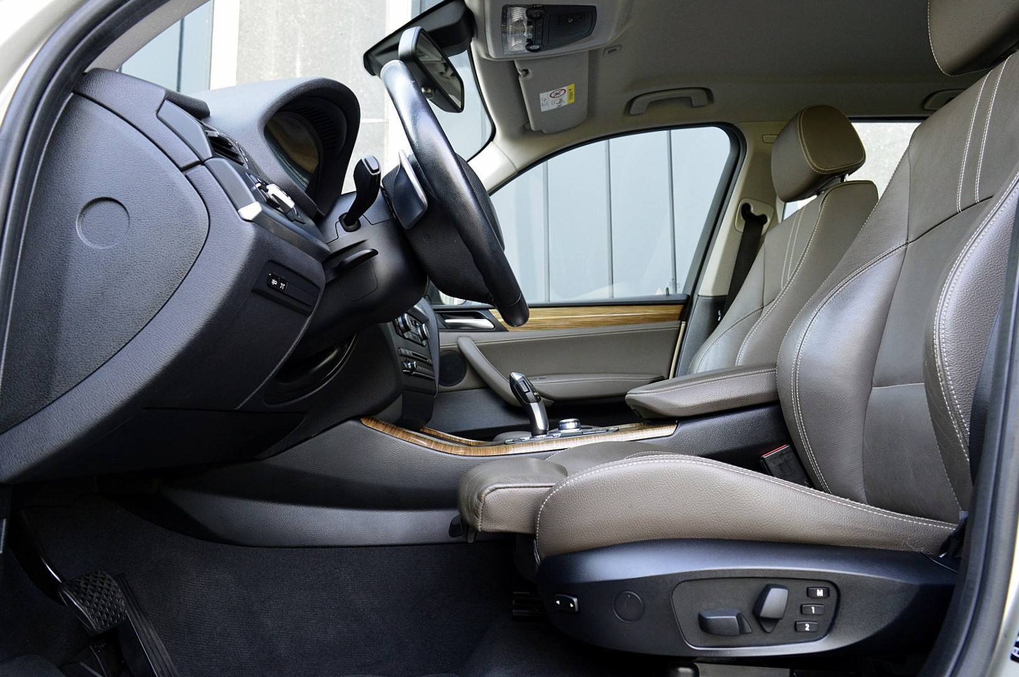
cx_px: 510
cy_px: 338
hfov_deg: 67.4
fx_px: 764
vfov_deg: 47.9
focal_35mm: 27
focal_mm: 18
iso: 800
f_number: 6.3
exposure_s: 1/60
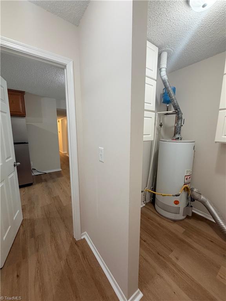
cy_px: 150
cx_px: 113
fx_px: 122
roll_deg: -0.2
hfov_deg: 85.7
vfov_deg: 102.1
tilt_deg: -8.5
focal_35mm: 14
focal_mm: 2.22
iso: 200
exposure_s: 1/60
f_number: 2.2
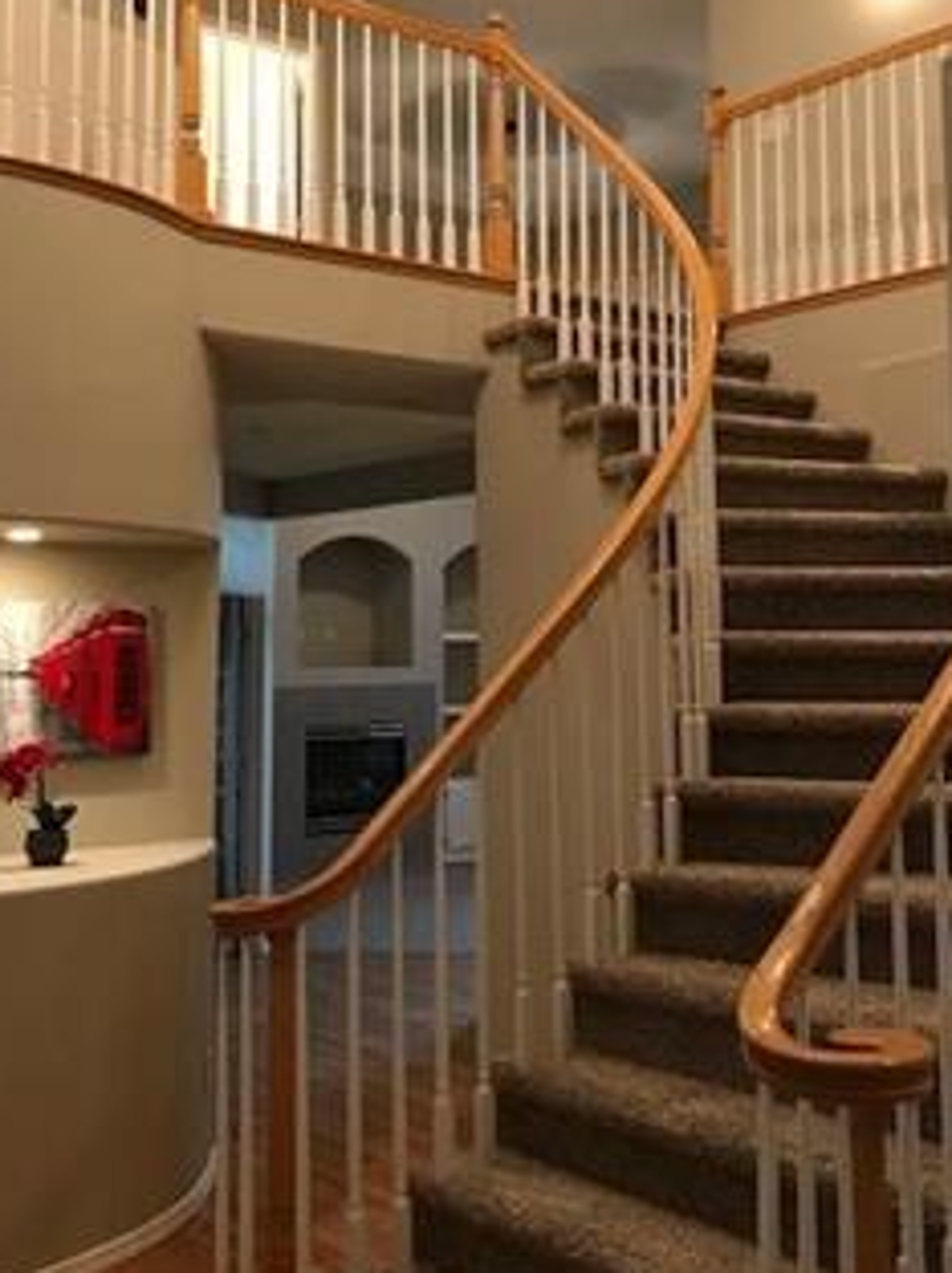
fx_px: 1580
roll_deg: +0.3
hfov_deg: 33.5
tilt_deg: +5.1
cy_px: 508
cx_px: 484
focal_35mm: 43
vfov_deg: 43.7
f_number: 1.8
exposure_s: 1/15
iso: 100
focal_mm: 3.99
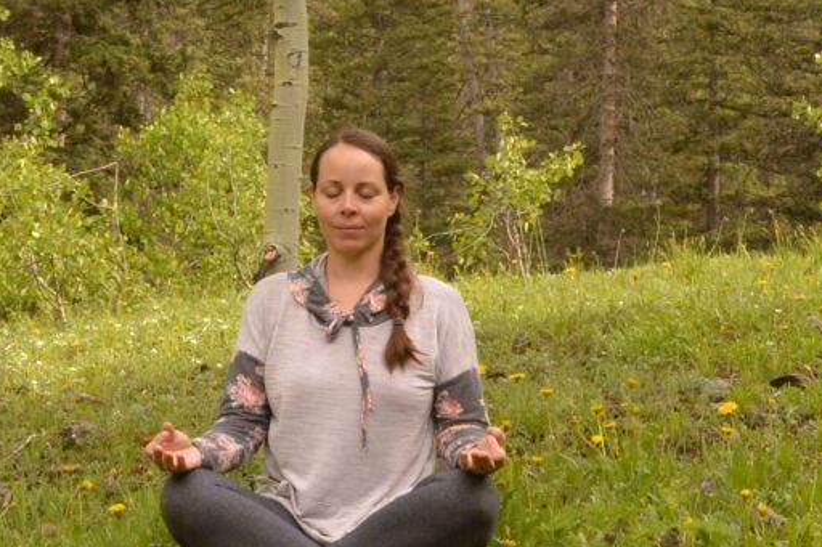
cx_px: 254
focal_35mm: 45
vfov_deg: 29.8
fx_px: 1027
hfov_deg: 42.8
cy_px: 321
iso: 400
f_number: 9
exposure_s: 1/320
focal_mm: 20
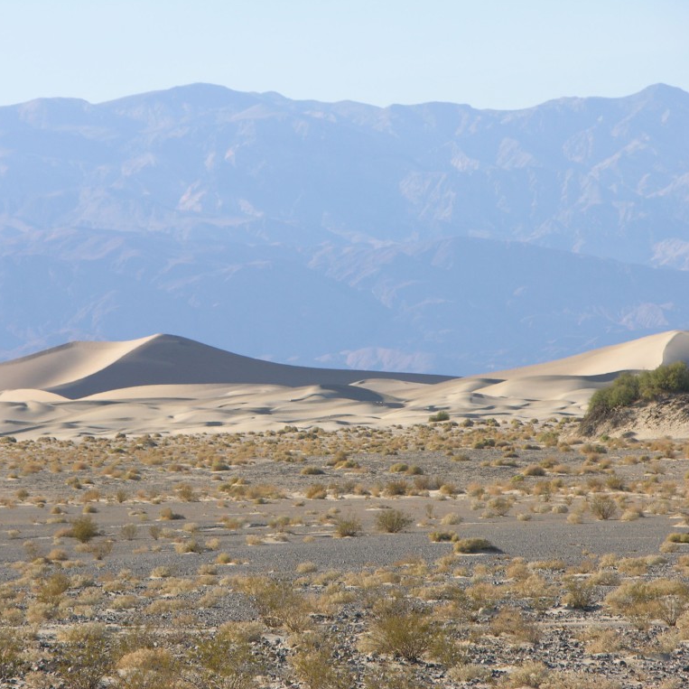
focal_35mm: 249
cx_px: 293
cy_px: 343
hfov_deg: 7.0
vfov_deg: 7.0
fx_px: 5607
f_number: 5.1
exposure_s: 1/233
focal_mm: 52.4
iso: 50
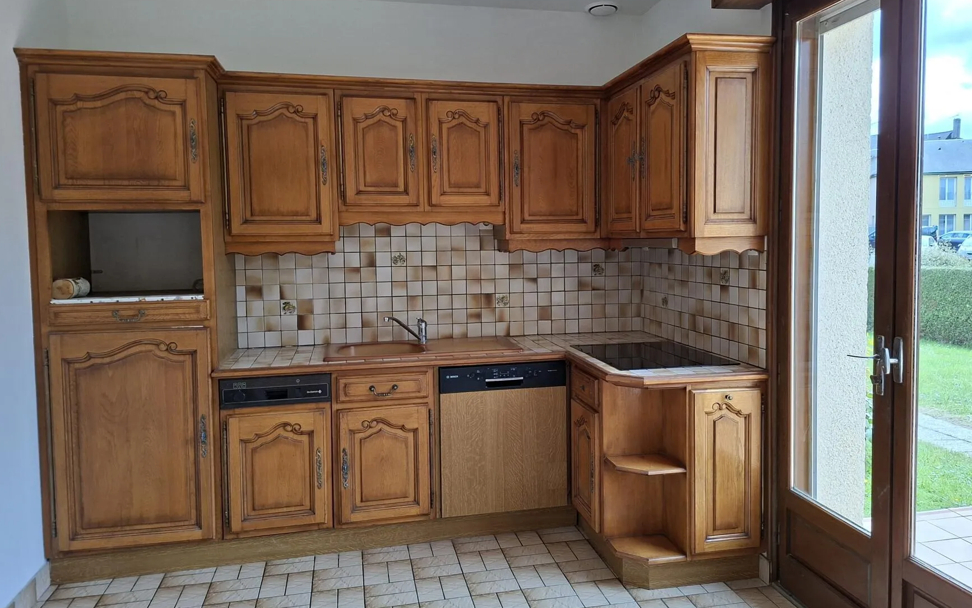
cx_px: 525
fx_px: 715
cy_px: 279
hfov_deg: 68.3
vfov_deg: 46.0
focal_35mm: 27
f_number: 1.8
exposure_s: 1/147
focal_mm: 5.54
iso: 50
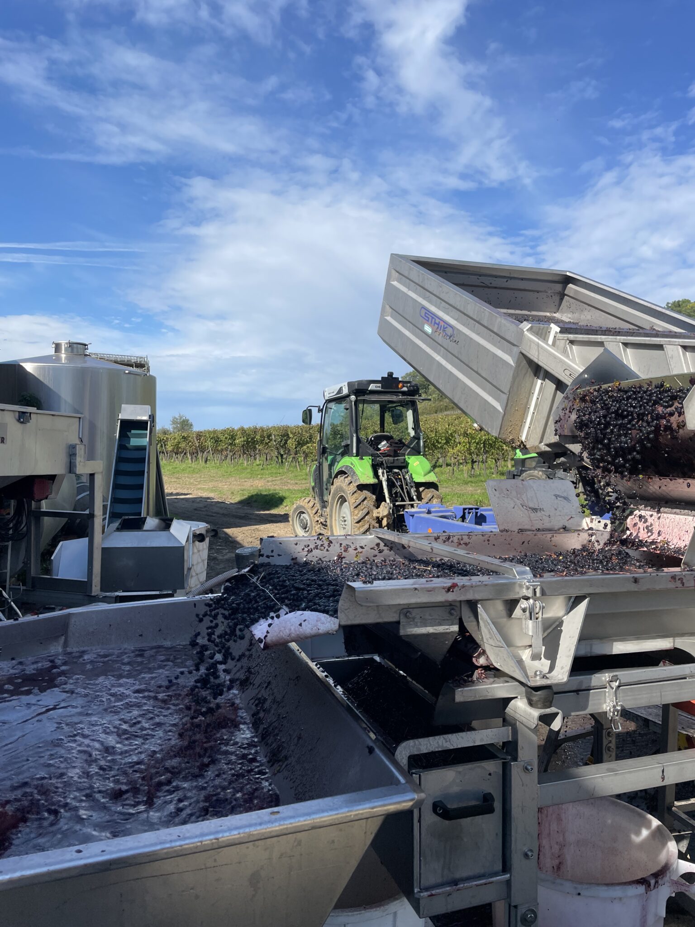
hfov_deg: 53.1
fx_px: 696
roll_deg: -0.9
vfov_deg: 67.3
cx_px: 348
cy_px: 464
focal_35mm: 26
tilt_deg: +1.3
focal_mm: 4.2
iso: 32
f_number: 1.6
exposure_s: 1/3300
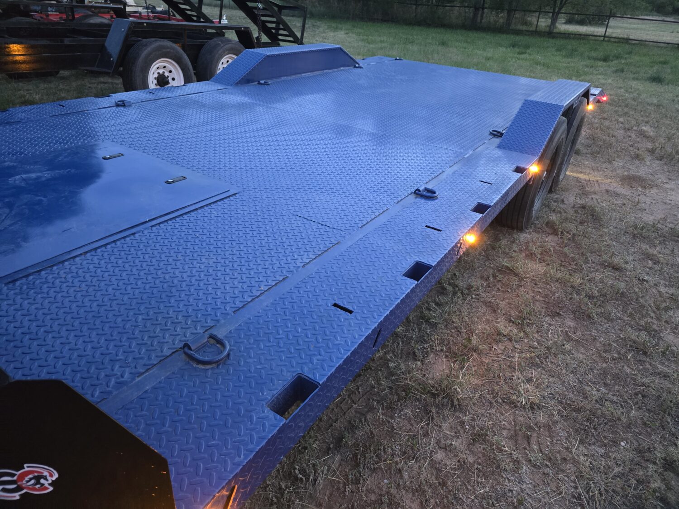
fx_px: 451
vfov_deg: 58.9
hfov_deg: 73.9
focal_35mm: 23
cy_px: 254
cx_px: 340
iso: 1600
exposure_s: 1/60
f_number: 1.7
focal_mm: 6.3
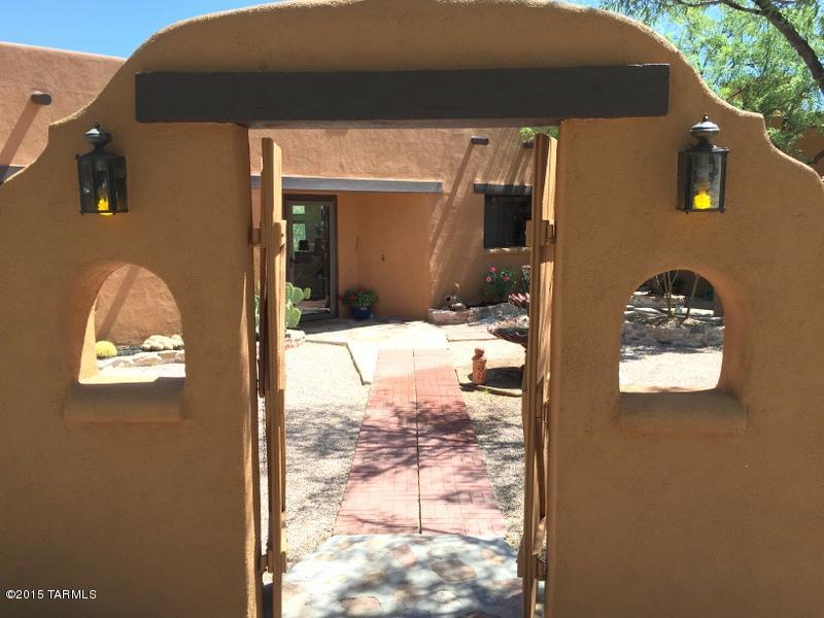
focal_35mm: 29
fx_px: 690
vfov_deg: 48.2
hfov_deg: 61.7
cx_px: 412
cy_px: 309
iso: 32
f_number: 2.2
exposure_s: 1/1099
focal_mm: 4.15
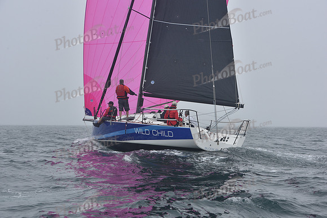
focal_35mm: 70
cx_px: 164
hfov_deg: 28.8
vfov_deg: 19.5
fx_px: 636
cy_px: 109
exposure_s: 1/800
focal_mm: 70
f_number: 10
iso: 250
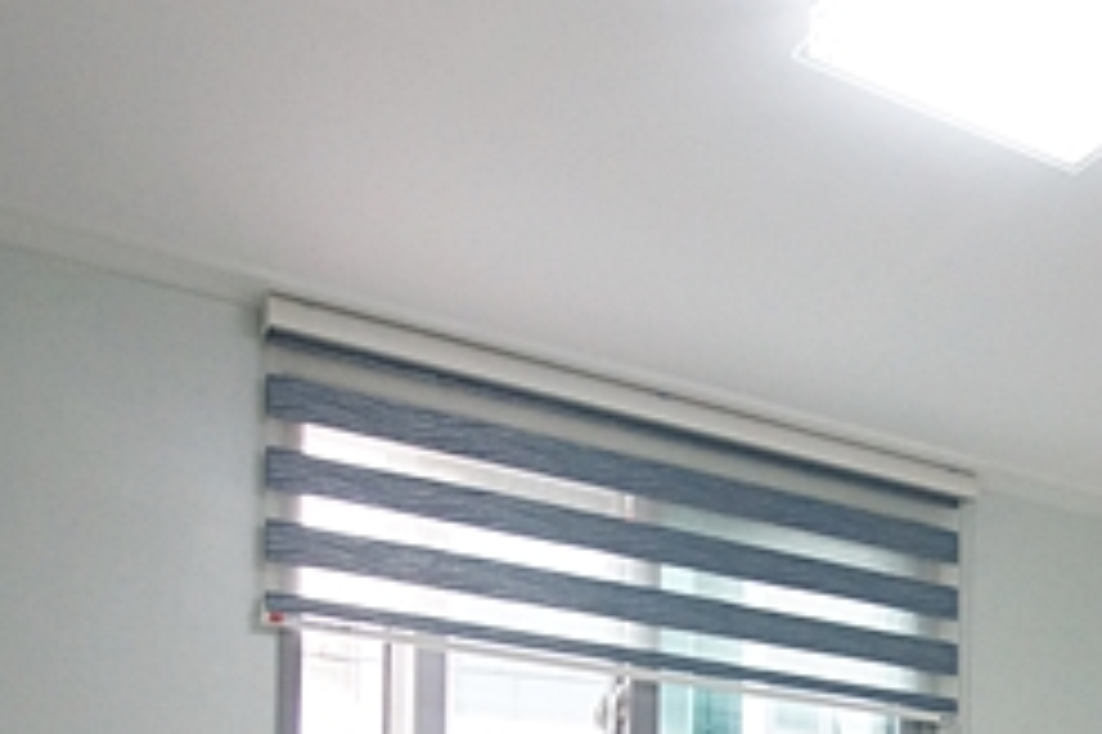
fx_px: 1499
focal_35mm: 49
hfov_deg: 37.7
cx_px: 994
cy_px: 1009
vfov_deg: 23.5
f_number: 3.5
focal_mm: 10
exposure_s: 1/160
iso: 800
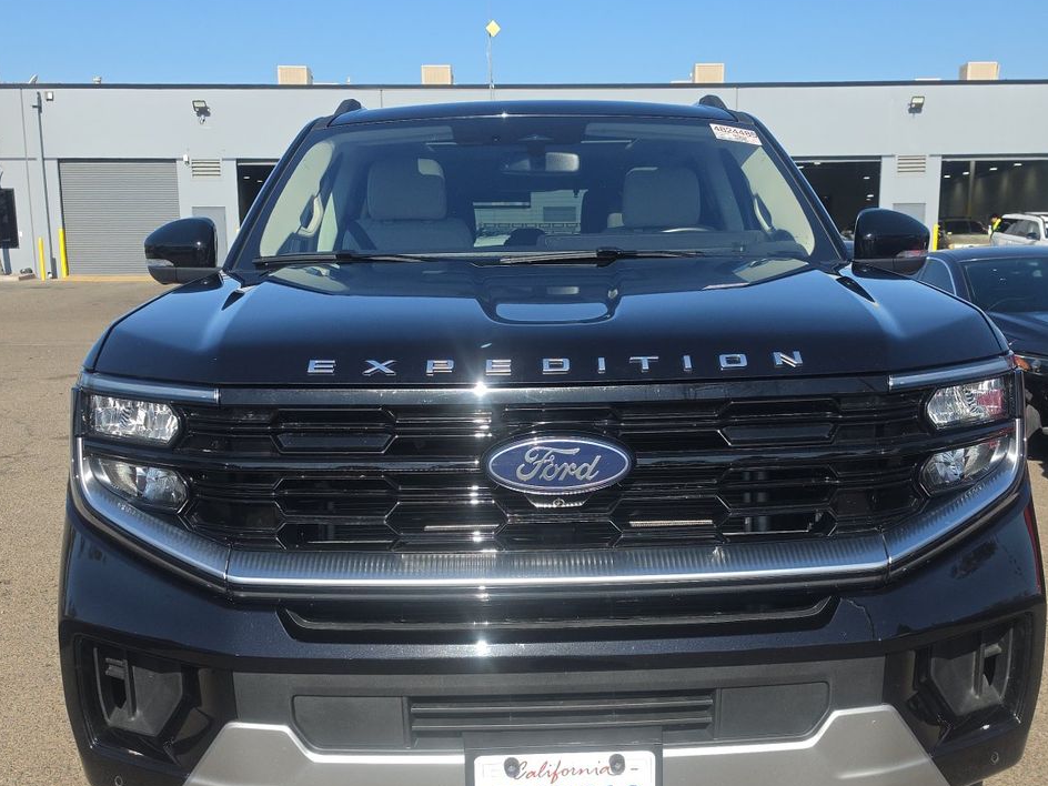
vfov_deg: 36.7
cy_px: 454
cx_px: 545
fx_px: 1181
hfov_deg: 47.9
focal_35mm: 39
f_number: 1.4
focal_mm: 6.5
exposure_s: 1/5151
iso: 65
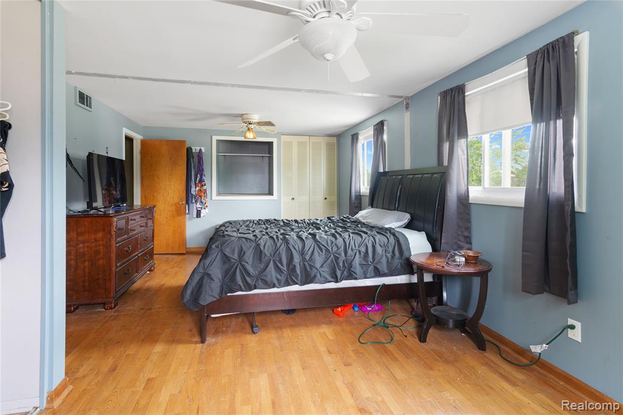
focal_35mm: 17
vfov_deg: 70.5
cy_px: 208
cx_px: 312
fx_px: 294
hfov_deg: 93.3
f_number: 9
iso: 400
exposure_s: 1/6
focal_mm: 17
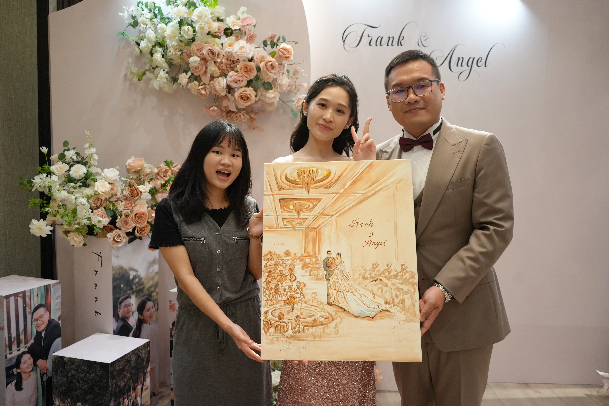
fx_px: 474
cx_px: 304
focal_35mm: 28
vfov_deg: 46.4
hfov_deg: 65.5
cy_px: 203
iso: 2000
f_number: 4
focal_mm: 28
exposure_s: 1/160
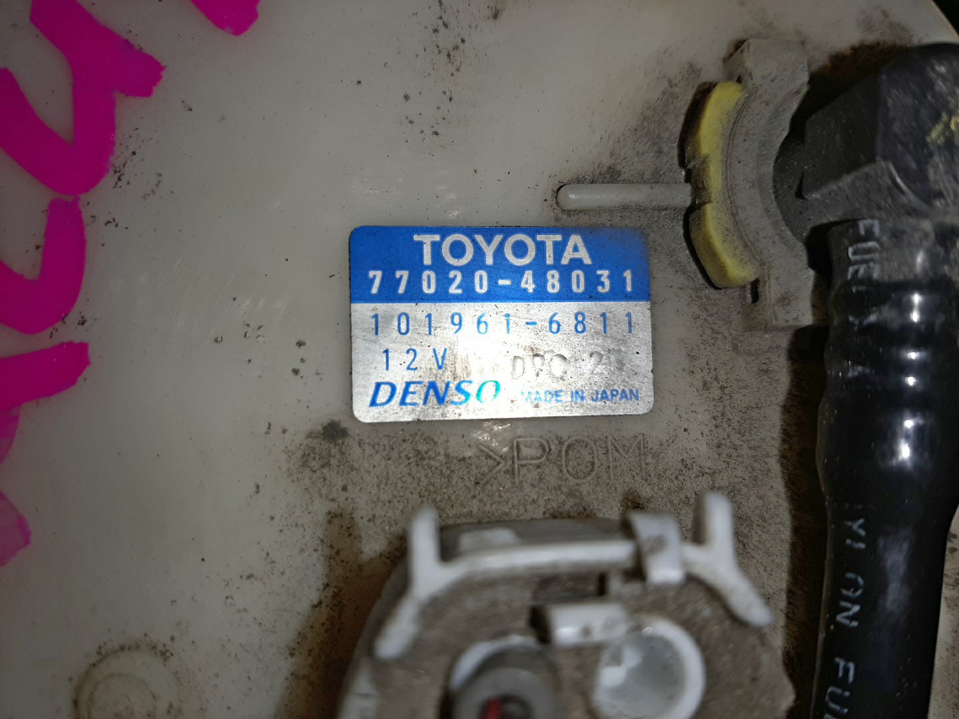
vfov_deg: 53.1
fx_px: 720
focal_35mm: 26
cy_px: 360
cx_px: 480
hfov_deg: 67.3
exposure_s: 1/333
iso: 40
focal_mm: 3.93
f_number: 1.7
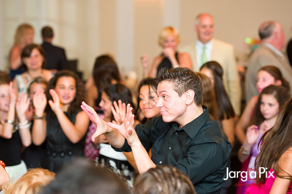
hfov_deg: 22.2
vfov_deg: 14.8
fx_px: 746
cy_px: 97
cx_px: 146
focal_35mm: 92
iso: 1600
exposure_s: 1/125
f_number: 3.2
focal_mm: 92
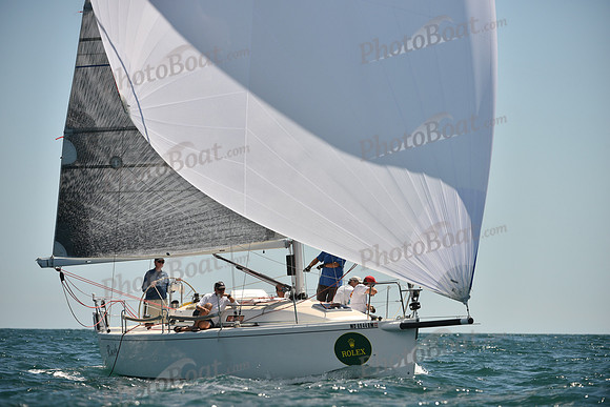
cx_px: 305
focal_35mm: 240
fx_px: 4067
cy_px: 204
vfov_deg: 5.7
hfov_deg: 8.6
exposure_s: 1/2500
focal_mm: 240
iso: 250
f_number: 5
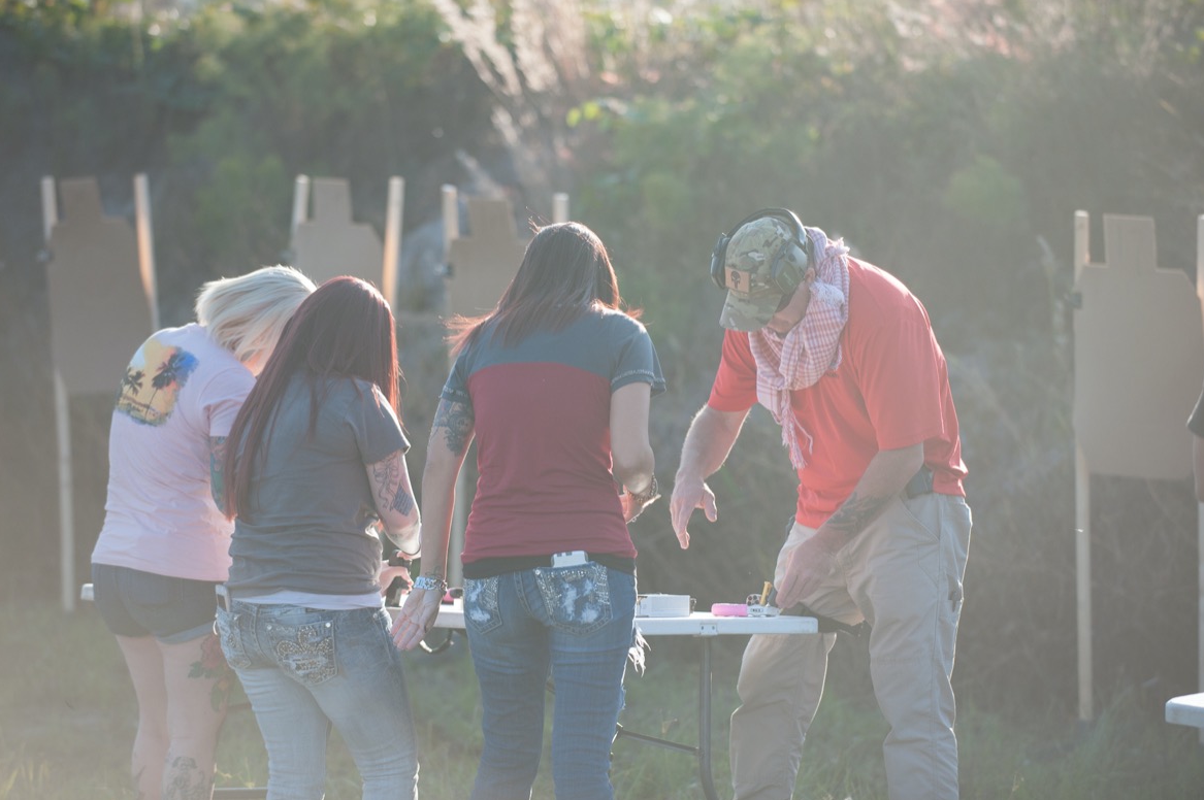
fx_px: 4812
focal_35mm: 144
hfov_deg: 14.3
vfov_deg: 9.5
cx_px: 615
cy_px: 409
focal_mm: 140
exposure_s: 1/2500
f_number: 2.8
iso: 500
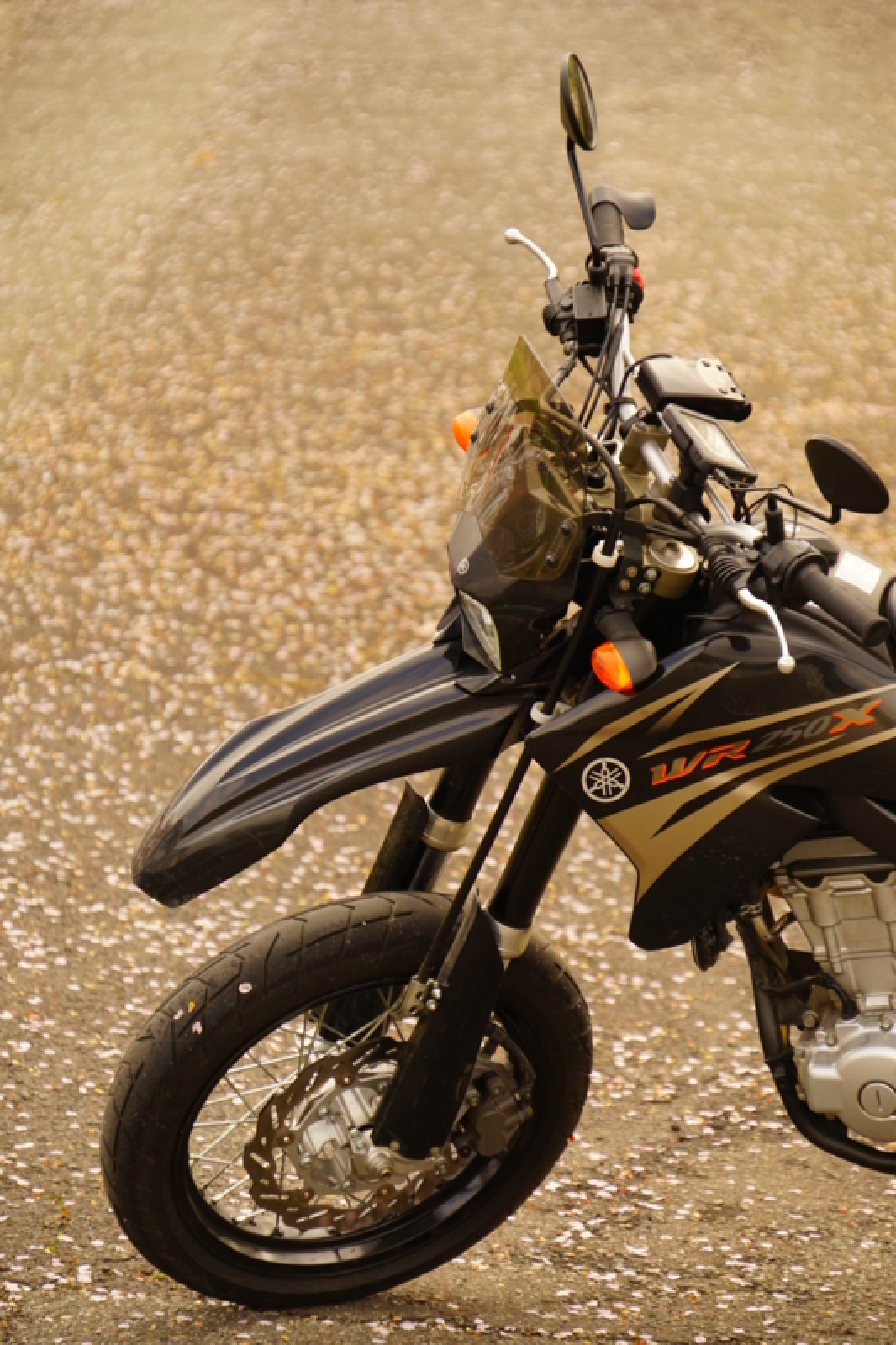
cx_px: 448
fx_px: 7507
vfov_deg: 10.2
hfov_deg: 6.8
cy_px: 672
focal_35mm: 201
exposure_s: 1/250
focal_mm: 134
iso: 250
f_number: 5.6
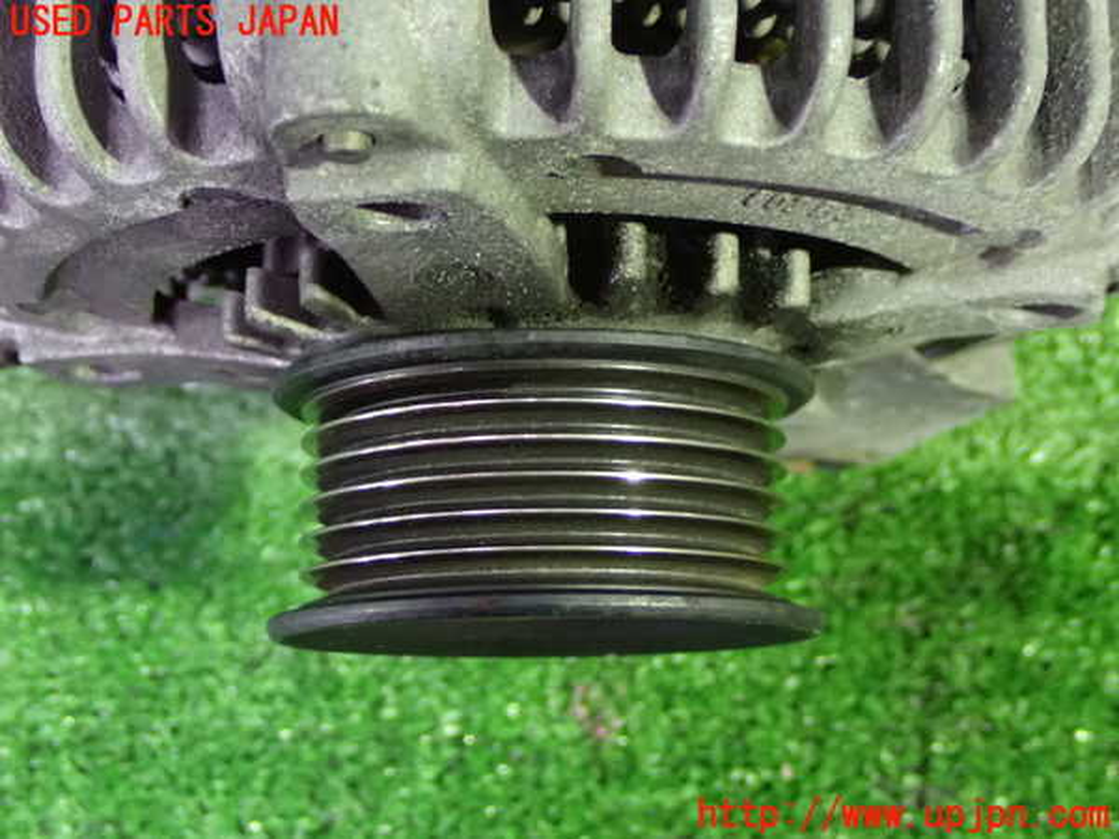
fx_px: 2004
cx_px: 560
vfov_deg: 23.7
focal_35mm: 62
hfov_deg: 31.2
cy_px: 420
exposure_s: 1/15
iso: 1250
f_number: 3.6
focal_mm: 11.09
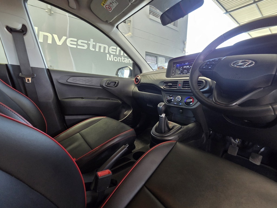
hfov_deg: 106.2
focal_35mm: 13
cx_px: 138
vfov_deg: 89.9
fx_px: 104
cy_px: 104
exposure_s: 1/50
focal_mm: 2.2
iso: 400
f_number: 2.2
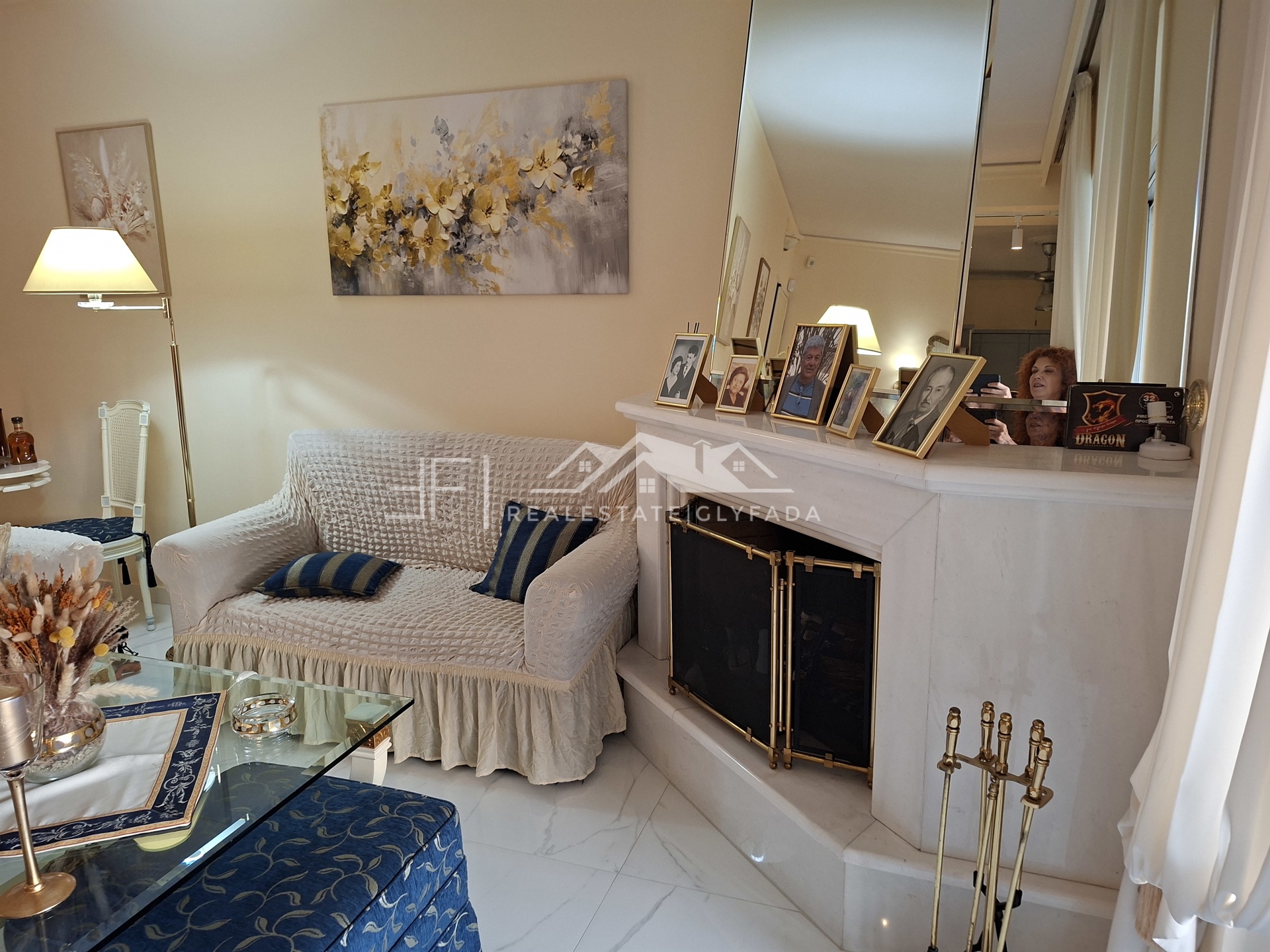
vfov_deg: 58.9
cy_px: 476
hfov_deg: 73.9
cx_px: 635
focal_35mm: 23
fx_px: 844
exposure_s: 1/50
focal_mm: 5.54
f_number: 1.8
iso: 320
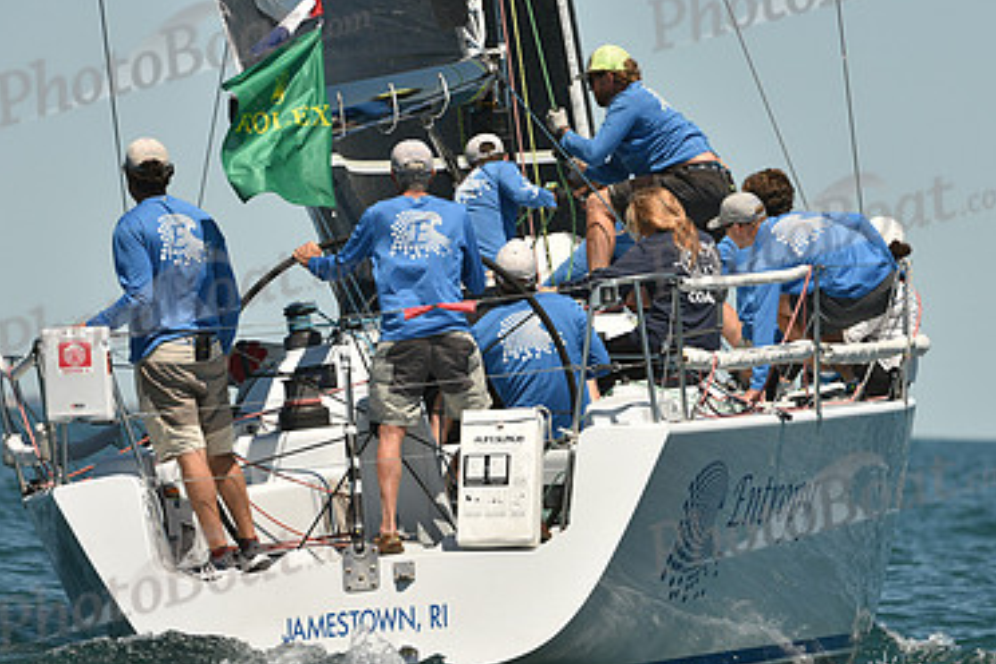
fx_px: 14247
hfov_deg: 4.0
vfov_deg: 2.7
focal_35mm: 515
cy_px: 406
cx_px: 511
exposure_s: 1/1250
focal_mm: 330
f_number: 7.1
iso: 250
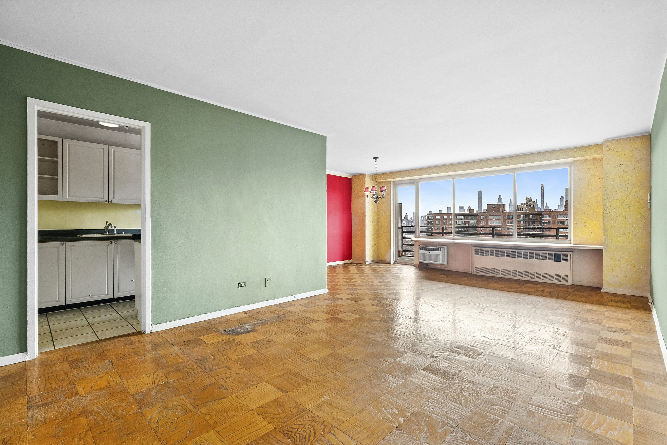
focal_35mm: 16
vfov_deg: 73.8
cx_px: 334
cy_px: 222
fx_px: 297
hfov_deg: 96.7
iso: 1600
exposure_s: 1/15
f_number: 16
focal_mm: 16
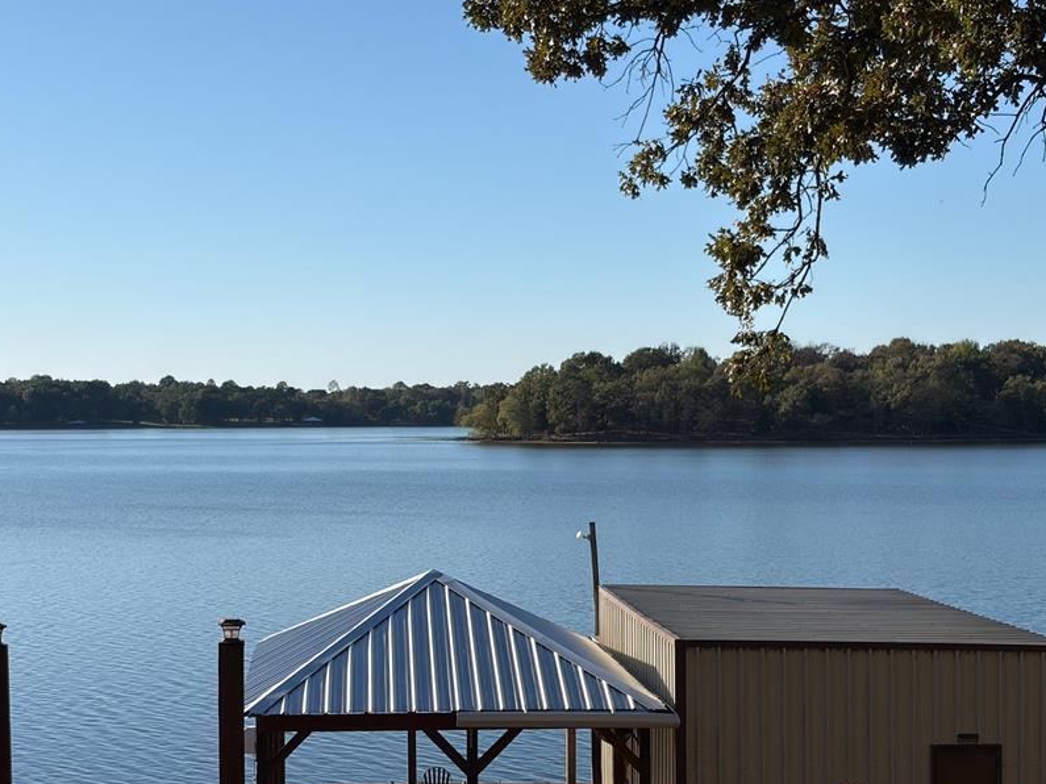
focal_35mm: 67
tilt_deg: -2.7
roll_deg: -0.9
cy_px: 484
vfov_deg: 21.9
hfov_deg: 28.9
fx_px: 2024
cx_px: 449
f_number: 1.6
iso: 40
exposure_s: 1/4329
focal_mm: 5.96
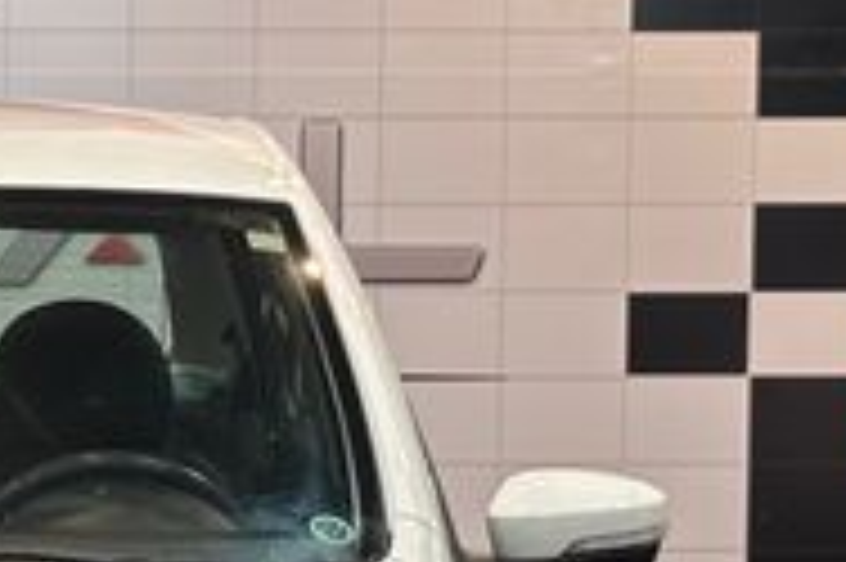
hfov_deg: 8.8
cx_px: -9
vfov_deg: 5.9
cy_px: 638
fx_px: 5471
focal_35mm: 233
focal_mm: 5.96
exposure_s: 1/60
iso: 40
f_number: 1.6
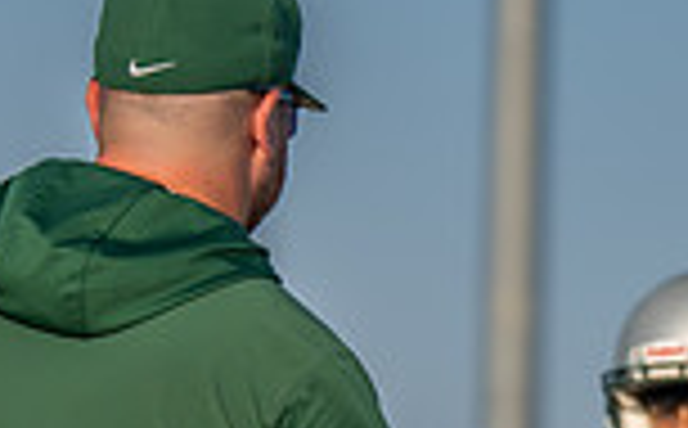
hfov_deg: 3.3
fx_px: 11847
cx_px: 983
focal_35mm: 633
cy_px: 773
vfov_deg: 2.1
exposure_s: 1/3200
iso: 100
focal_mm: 123
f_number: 2.8
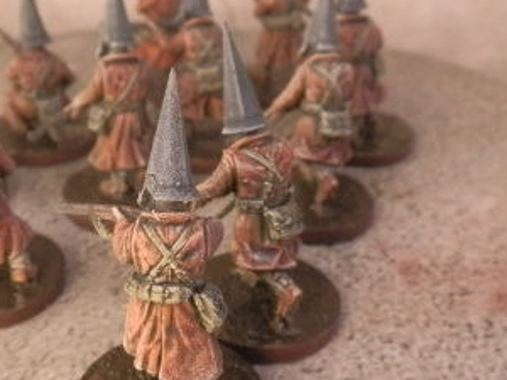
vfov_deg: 29.1
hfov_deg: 37.8
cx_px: 174
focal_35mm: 50
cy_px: 171
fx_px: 732
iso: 400
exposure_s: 1/80
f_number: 3.1
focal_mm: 5
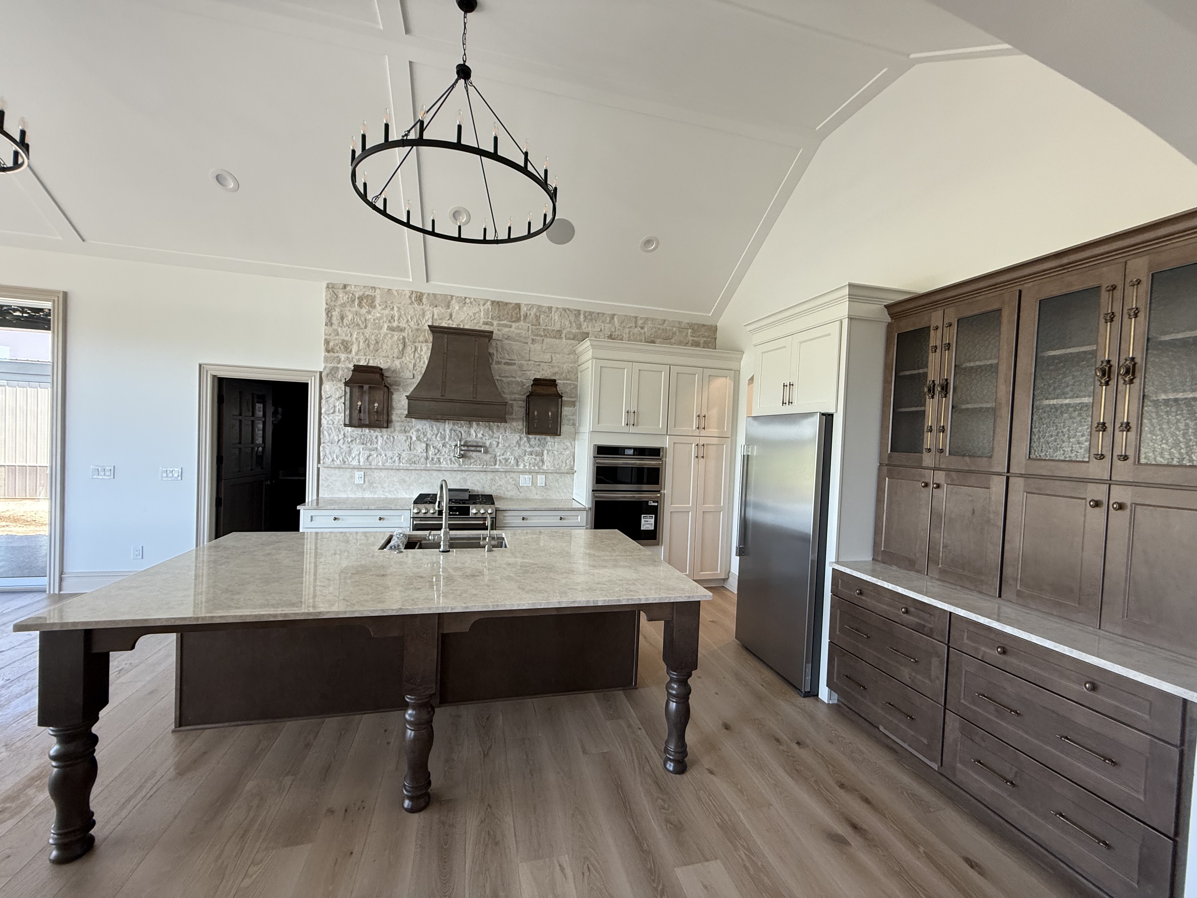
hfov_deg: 102.1
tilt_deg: -0.9
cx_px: 598
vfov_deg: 85.7
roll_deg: -2.3
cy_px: 449
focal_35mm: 14
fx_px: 484
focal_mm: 2.22
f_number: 2.2
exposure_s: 1/120
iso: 200
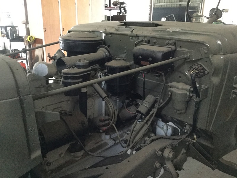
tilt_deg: -18.2
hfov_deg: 58.4
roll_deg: -1.2
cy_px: 89
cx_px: 118
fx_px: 212
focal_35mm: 31
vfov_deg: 45.4
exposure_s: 1/17
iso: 400
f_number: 2.4
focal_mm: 3.3
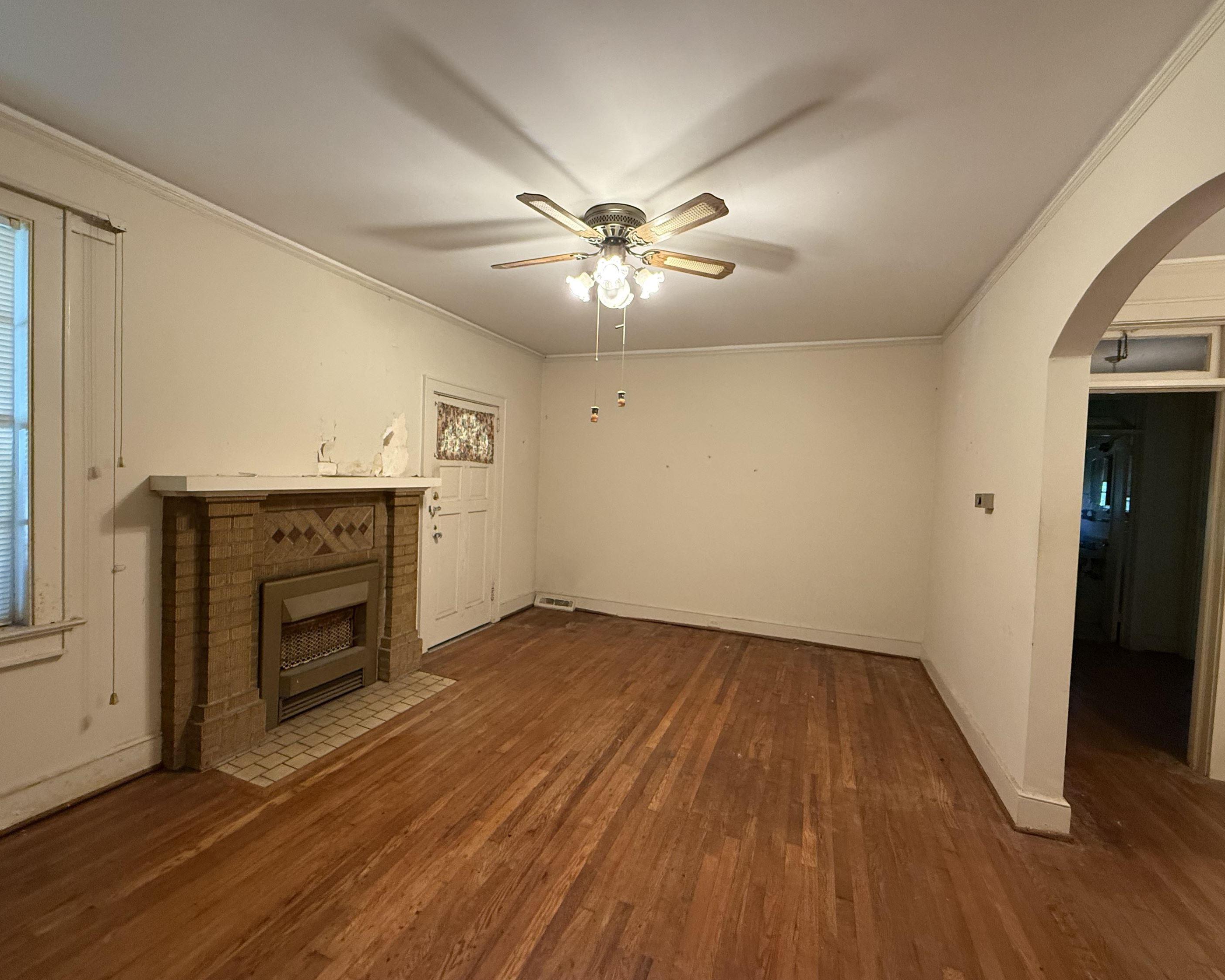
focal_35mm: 15
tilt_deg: -1.0
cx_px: 601
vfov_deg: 84.0
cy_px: 489
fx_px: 544
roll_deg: -2.2
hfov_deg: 96.8
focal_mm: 2.22
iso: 320
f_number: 2.2
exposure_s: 1/60
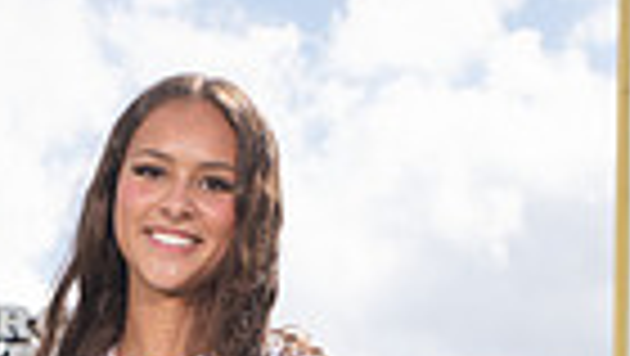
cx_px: 68
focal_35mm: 135
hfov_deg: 15.7
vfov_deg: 8.1
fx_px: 2257
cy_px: 928
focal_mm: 40
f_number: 7.1
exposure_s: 1/400
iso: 125
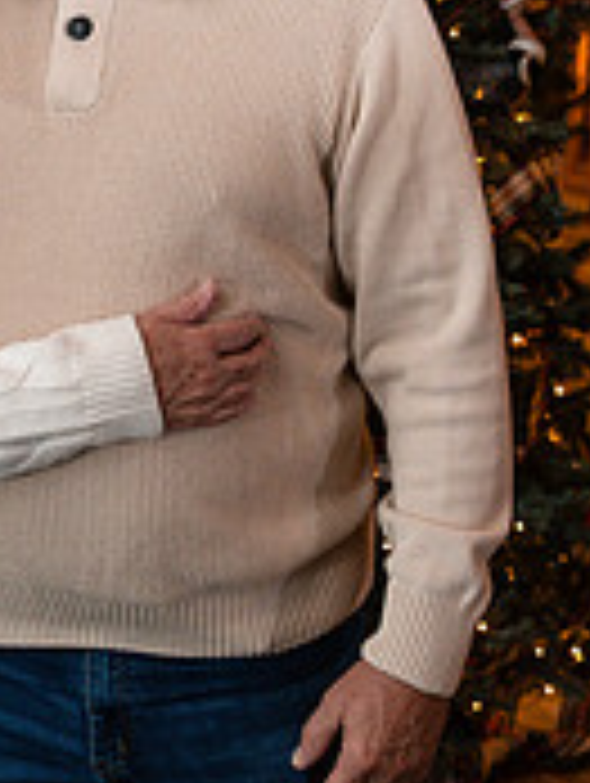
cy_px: 180
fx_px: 1972
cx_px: -18
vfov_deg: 22.2
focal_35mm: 87
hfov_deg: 16.6
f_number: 4.5
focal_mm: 35
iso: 800
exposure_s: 1/250
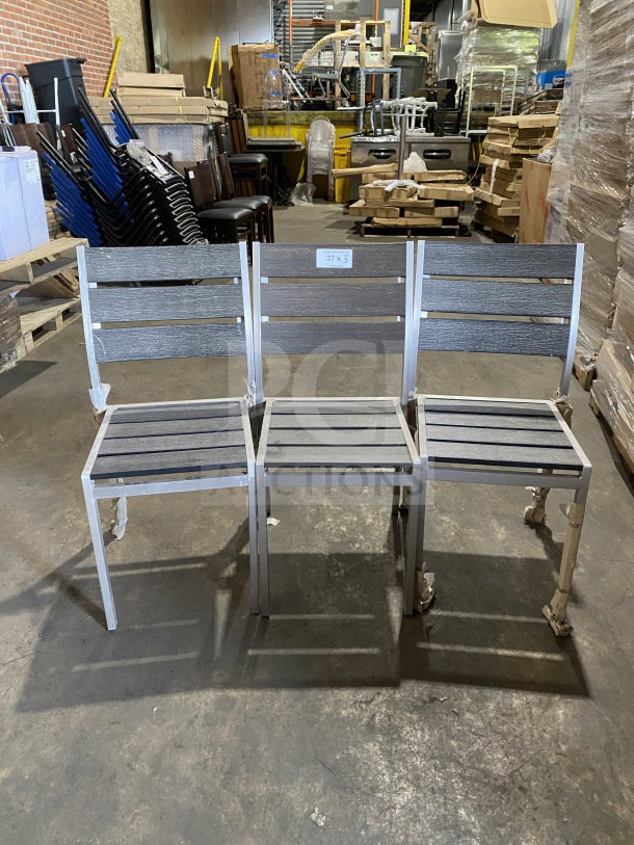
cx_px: 317
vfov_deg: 67.3
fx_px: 635
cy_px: 422
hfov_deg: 53.1
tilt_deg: -21.6
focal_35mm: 26
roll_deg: +0.1
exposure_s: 1/60
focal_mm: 4.25
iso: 500
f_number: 1.8
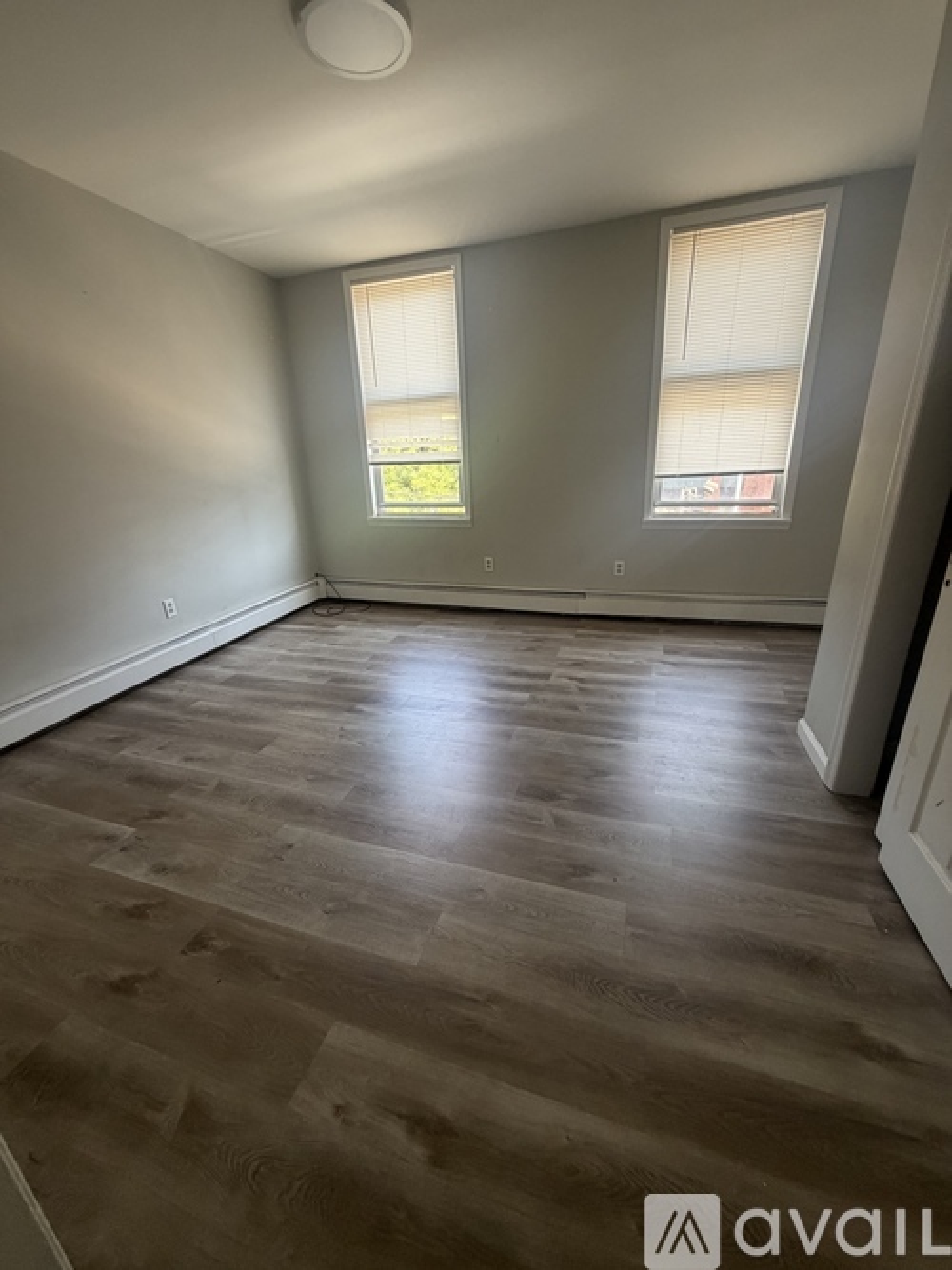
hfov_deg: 85.7
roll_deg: +2.5
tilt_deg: -18.3
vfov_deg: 102.1
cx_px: 476
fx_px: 514
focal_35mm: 14
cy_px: 635
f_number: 2.2
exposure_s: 1/121
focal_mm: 2.22
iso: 250
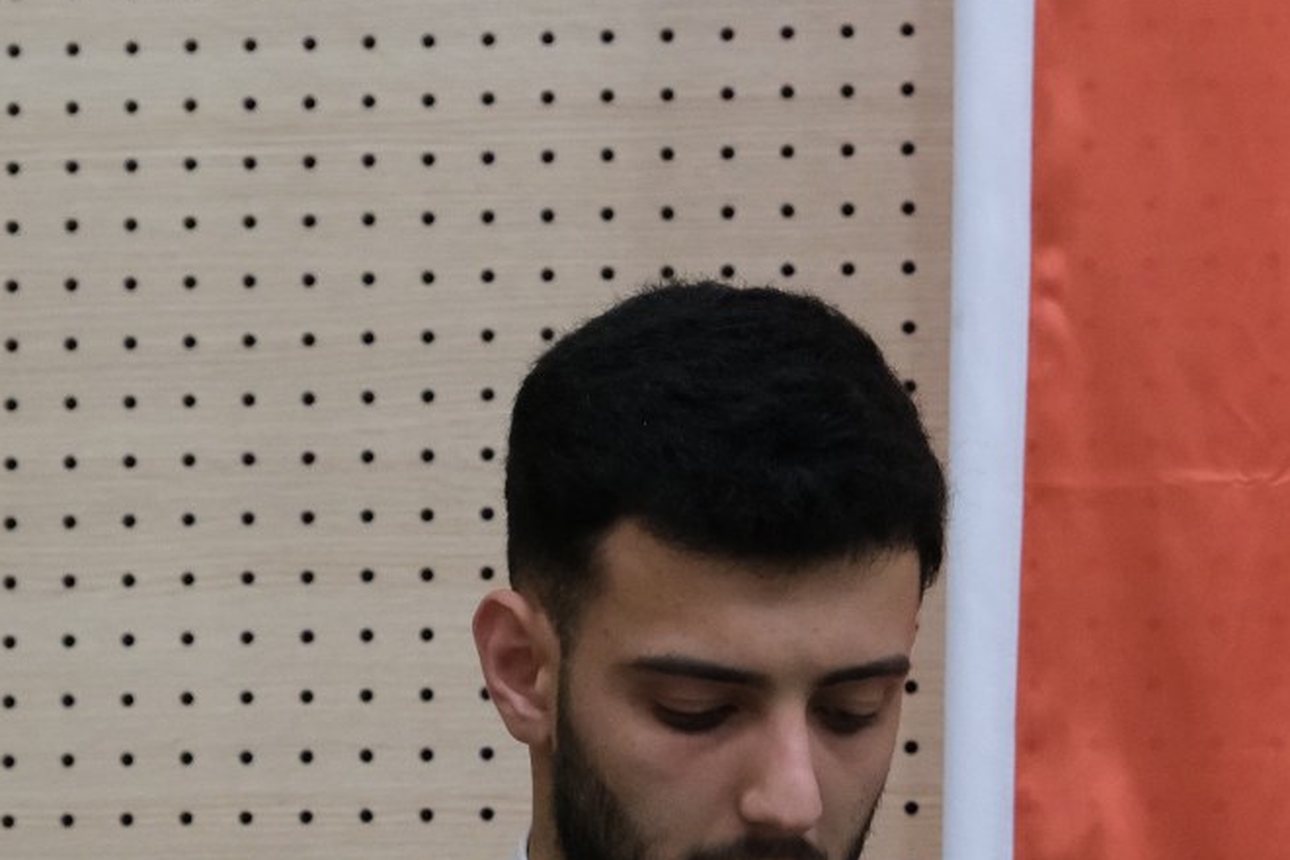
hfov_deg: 8.9
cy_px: 919
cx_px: 685
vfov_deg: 6.0
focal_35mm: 230
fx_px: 8243
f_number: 4.5
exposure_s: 1/60
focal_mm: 63
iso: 4000
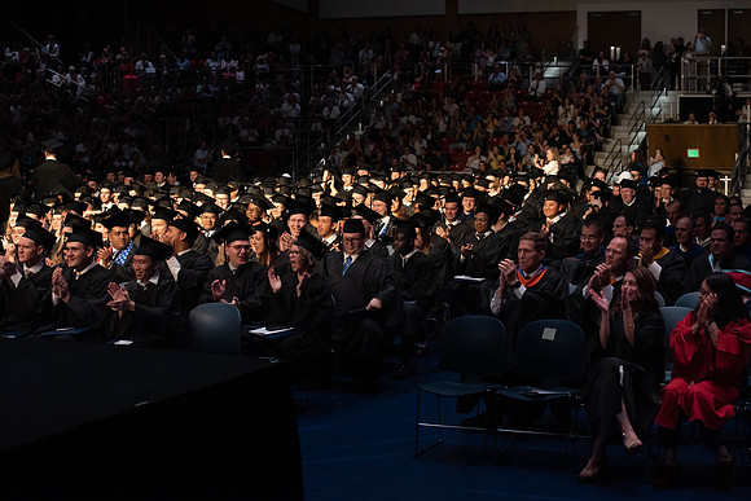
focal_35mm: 70
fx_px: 1461
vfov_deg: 19.5
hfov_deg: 28.8
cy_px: 250
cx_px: 376
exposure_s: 1/320
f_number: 4.5
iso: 1600
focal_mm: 70
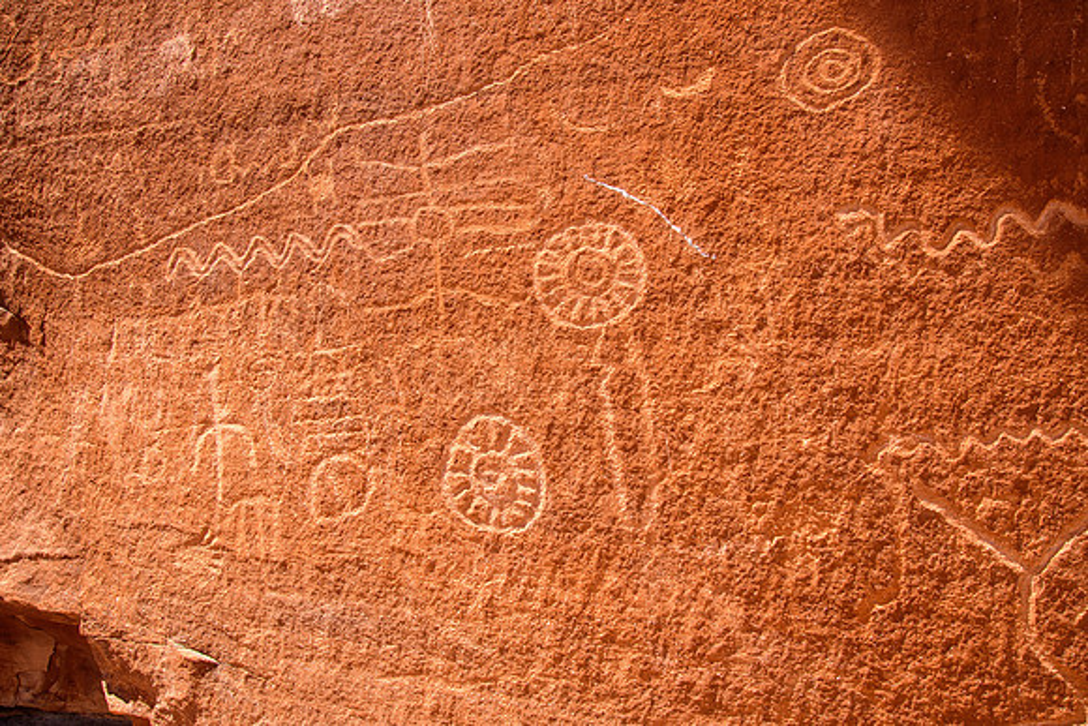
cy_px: 363
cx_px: 544
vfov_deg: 48.0
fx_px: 816
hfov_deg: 67.4
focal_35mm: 27
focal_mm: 18
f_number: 11
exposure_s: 1/60
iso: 400
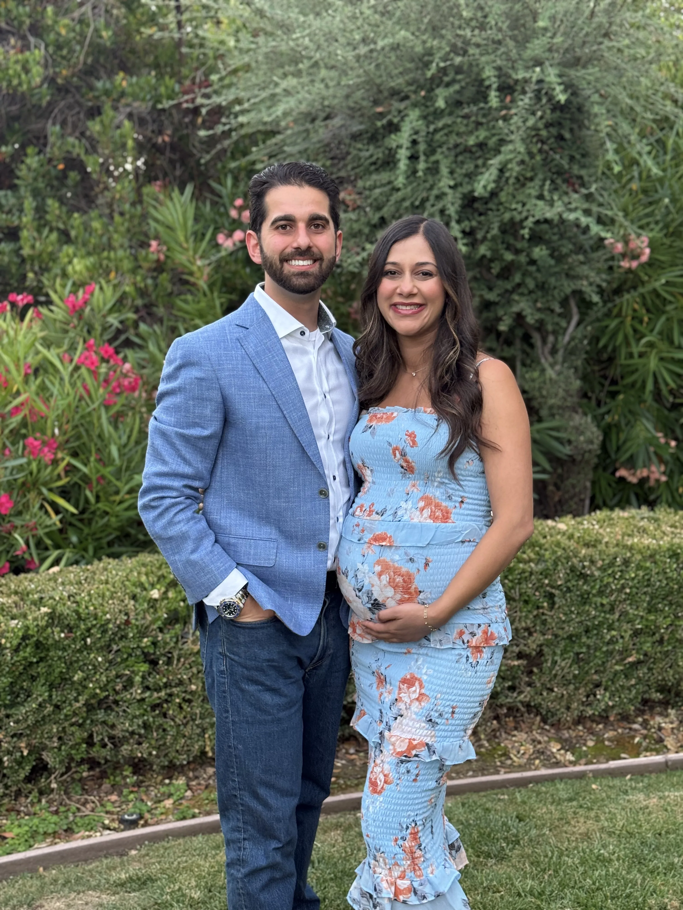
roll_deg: +0.8
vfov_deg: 39.7
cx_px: 342
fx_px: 1263
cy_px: 455
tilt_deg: -7.3
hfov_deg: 30.3
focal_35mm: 48
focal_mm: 6.76
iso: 160
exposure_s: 1/60
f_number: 1.78
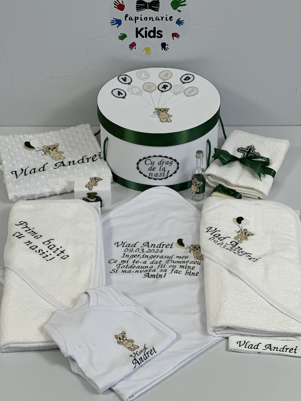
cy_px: 200
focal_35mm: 77
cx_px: 150
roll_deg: +0.6
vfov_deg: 25.3
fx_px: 893
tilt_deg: -36.9
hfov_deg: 19.1
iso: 200
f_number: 2.8
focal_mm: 9
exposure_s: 1/100
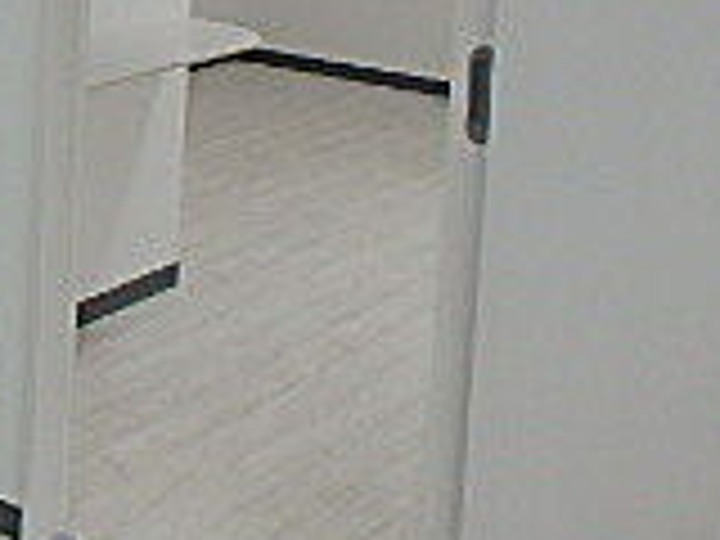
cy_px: -126
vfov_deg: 16.7
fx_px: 1747
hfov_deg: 21.9
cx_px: -86
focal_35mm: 84
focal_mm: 3.7
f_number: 3.5
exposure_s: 1/60
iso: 160
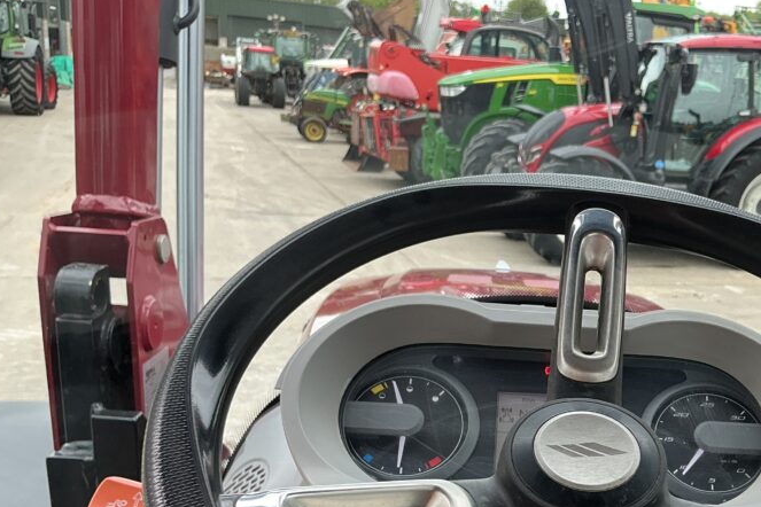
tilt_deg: -20.7
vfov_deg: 28.9
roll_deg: -6.3
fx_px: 951
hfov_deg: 42.4
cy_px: 437
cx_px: 559
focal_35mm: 45
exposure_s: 1/122
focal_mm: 3
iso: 25
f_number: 1.8
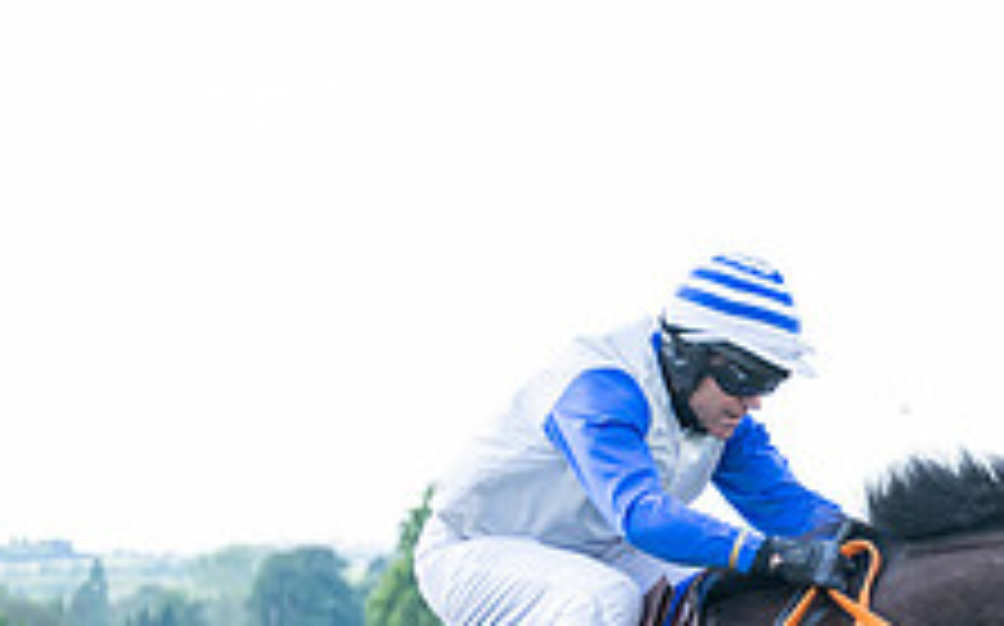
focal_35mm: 253
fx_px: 6917
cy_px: 779
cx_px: 1750
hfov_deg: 8.0
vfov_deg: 5.2
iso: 400
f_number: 2.8
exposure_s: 1/2000
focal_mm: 70
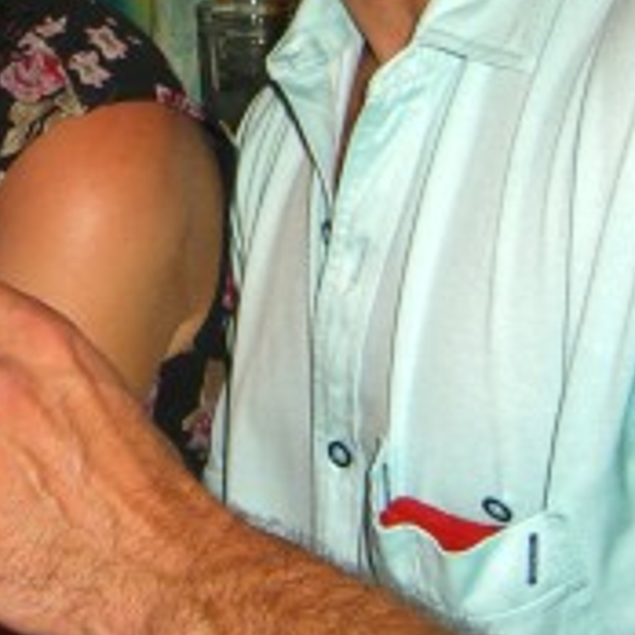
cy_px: -109
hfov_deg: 14.8
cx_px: -7
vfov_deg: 14.6
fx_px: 2407
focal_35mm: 116
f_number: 2.8
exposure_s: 1/60
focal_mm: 7.9
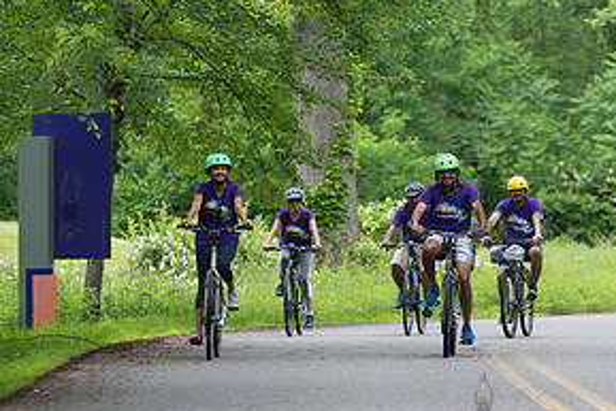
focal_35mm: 251
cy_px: 203
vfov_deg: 5.5
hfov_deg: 8.2
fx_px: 4297
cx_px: 482
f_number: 2.8
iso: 400
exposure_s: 1/800
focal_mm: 125
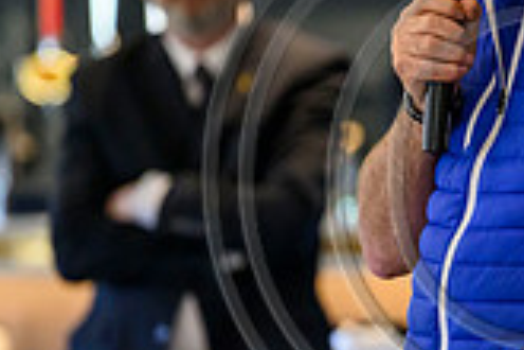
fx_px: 10232
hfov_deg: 2.9
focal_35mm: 703
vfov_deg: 2.0
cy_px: 173
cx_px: 530
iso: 3200
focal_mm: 200
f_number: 2.8
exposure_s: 1/500
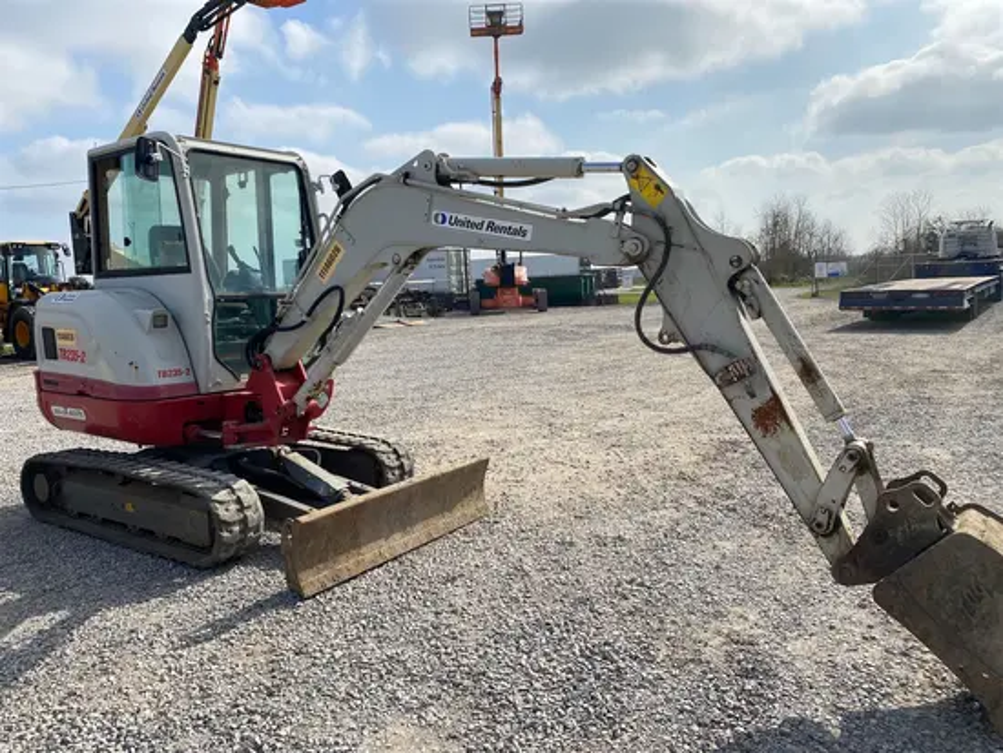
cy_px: 376
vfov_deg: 53.1
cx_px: 502
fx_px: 754
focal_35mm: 26
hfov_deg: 67.3
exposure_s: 1/4808
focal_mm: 4.25
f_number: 1.8
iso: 32
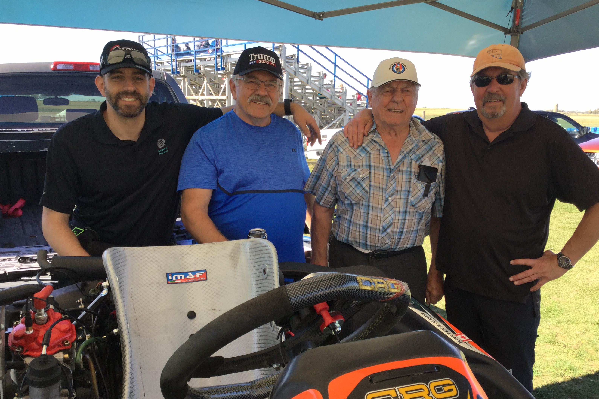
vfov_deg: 39.9
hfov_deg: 57.2
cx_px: 298
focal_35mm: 33
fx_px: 549
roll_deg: -2.1
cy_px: 226
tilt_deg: -11.6
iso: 25
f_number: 2.4
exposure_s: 1/309
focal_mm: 3.3
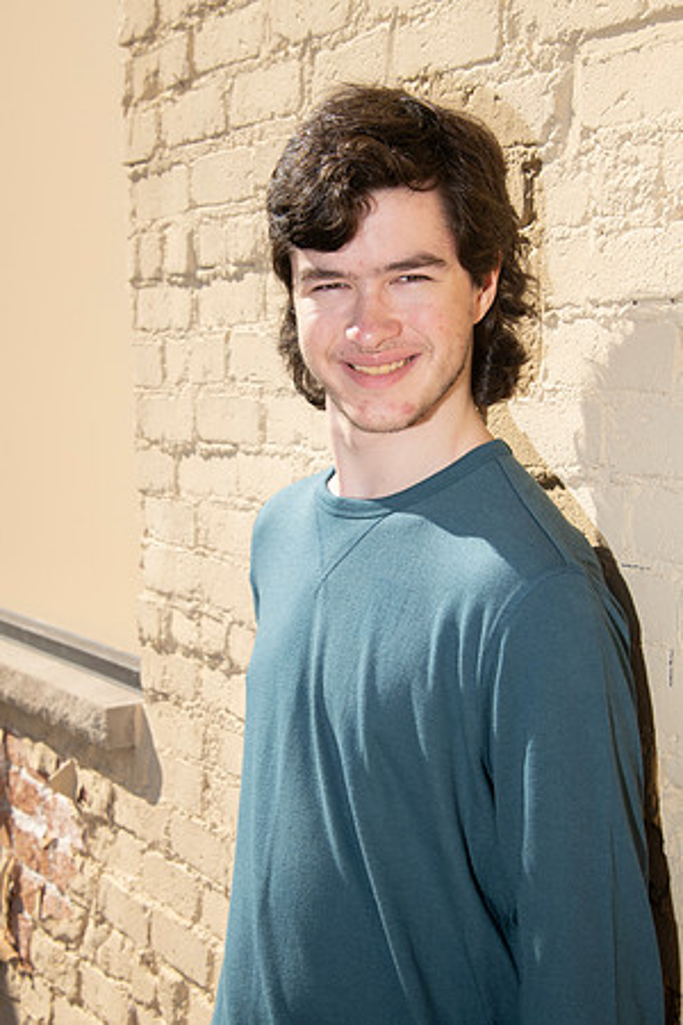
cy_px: 512
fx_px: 1992
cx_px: 342
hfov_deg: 19.5
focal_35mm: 70
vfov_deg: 28.8
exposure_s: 1/160
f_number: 10
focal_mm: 70
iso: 160
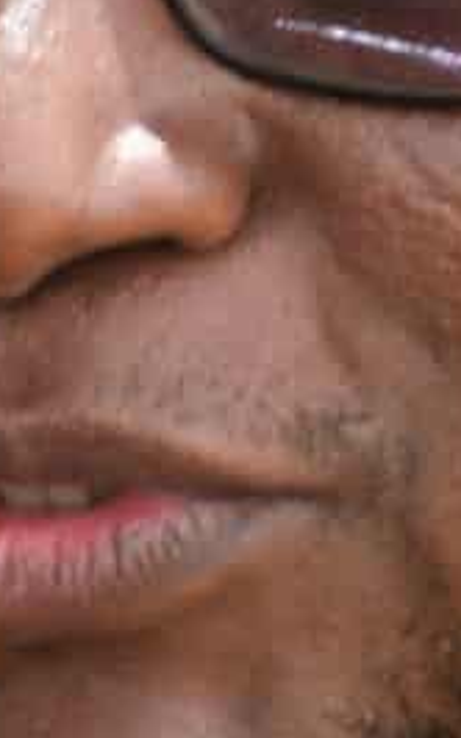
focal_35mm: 495
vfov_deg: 4.2
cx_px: 50
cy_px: 459
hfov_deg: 2.7
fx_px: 9961
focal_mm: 42
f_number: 5.6
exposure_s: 1/125
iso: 100
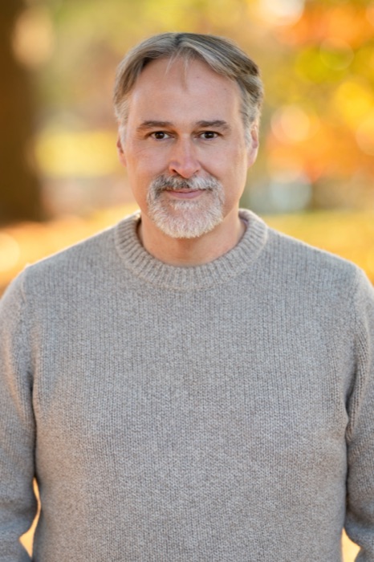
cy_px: 281
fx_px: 2106
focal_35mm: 135
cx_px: 187
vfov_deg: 15.2
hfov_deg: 10.2
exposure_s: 1/200
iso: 100
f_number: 2.2
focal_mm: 135
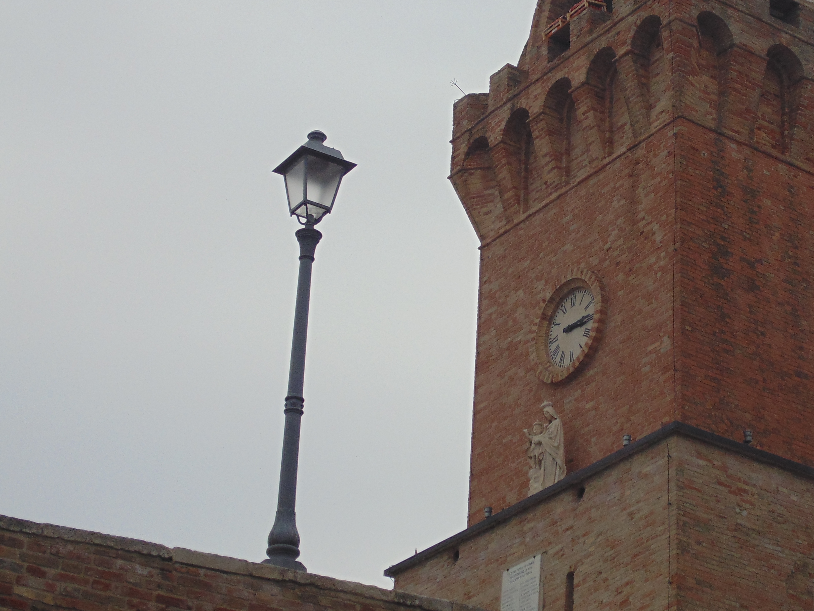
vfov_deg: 14.4
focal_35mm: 103
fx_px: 2422
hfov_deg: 18.9
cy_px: 250
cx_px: 633
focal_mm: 11.7
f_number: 12.9
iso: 80
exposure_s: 1/160
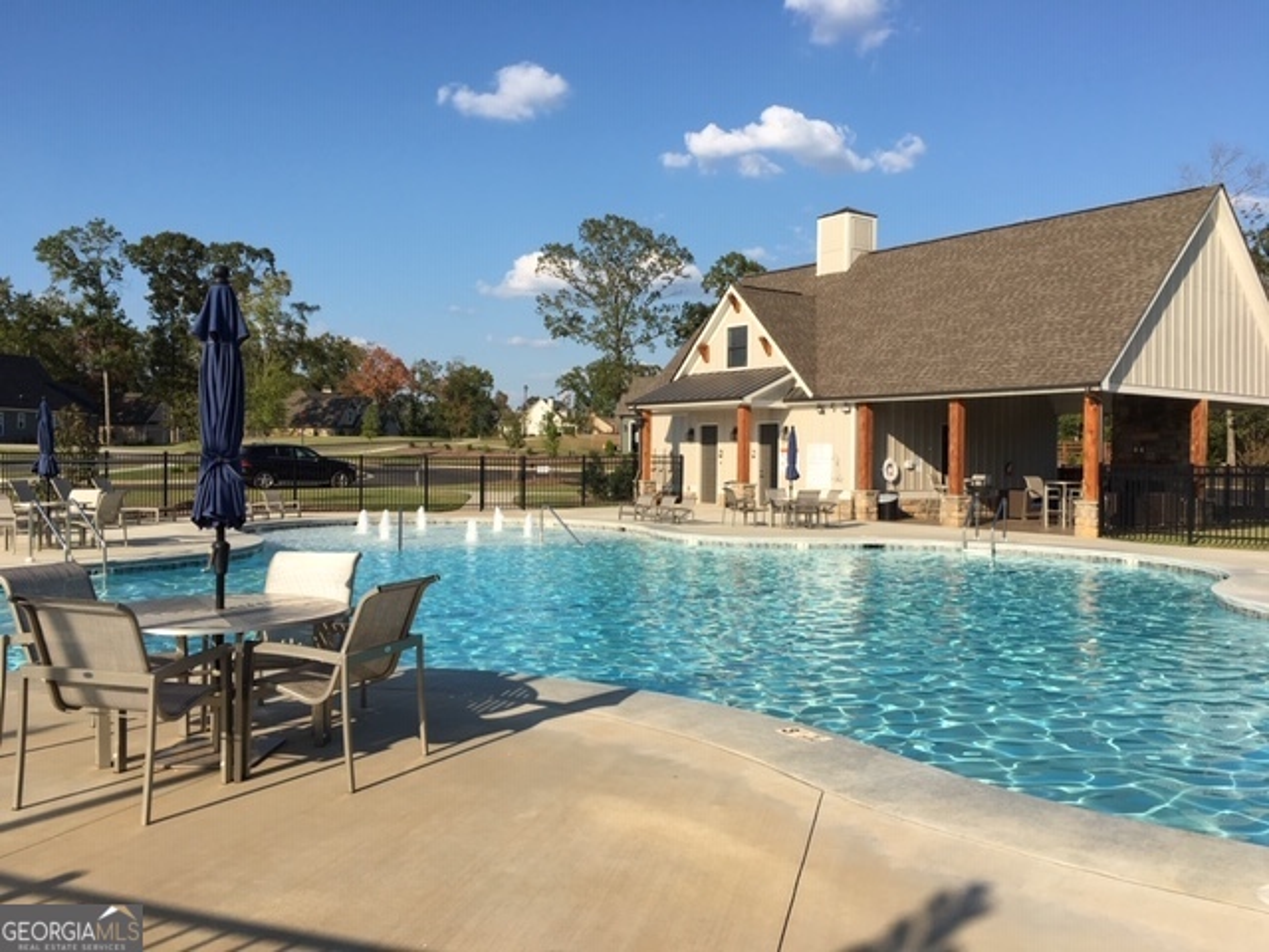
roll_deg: -1.0
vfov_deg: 48.2
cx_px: 634
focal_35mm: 29
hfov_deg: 61.7
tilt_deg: +0.5
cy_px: 476
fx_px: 1063
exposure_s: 1/1603
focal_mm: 4.15
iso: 25
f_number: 2.2
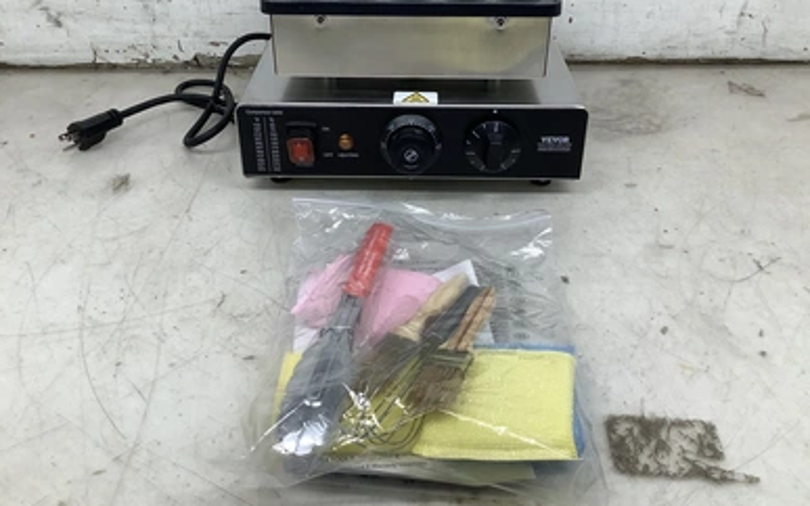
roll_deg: -0.4
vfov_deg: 37.2
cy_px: 209
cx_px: 408
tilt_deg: -29.5
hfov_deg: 56.7
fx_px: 751
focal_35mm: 34
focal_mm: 3.3
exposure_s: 1/120
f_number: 2.4
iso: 50
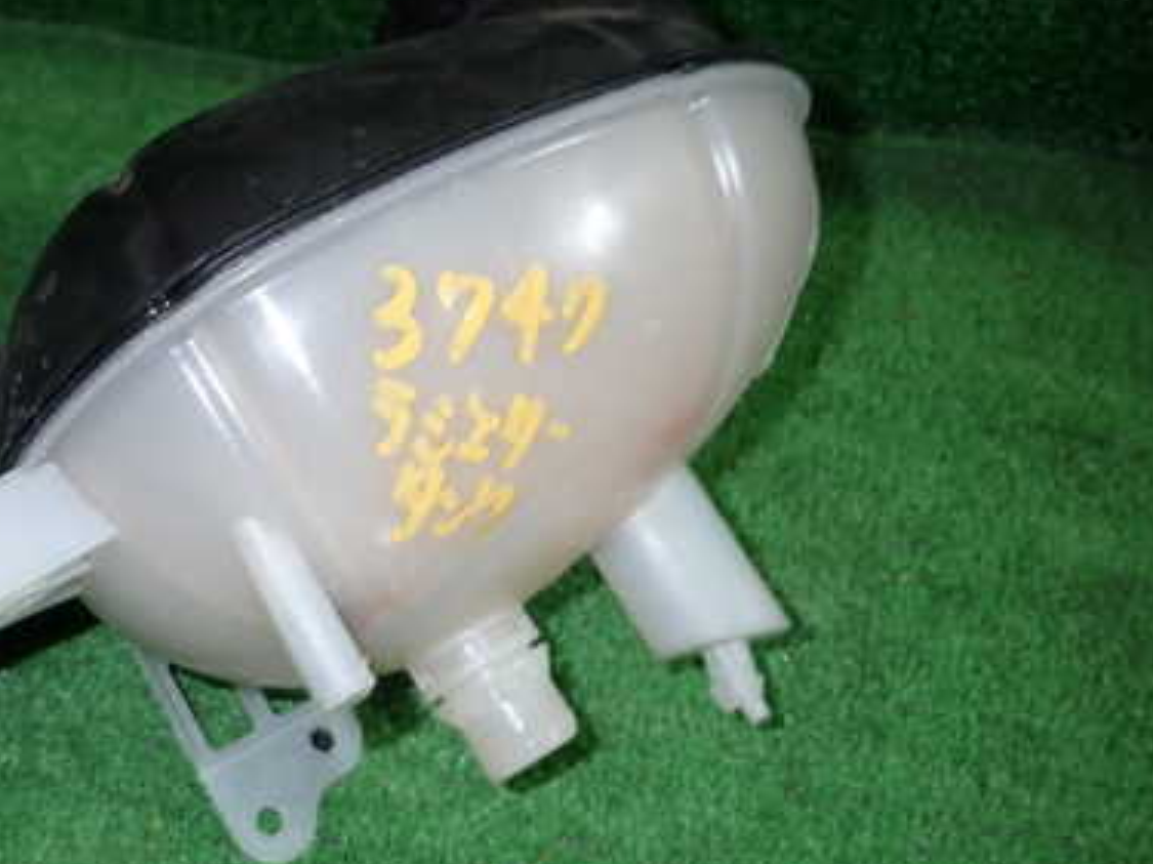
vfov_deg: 35.8
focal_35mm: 40
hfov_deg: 45.6
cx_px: 329
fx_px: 1332
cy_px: 347
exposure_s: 1/30
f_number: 5.6
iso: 160
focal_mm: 4.5
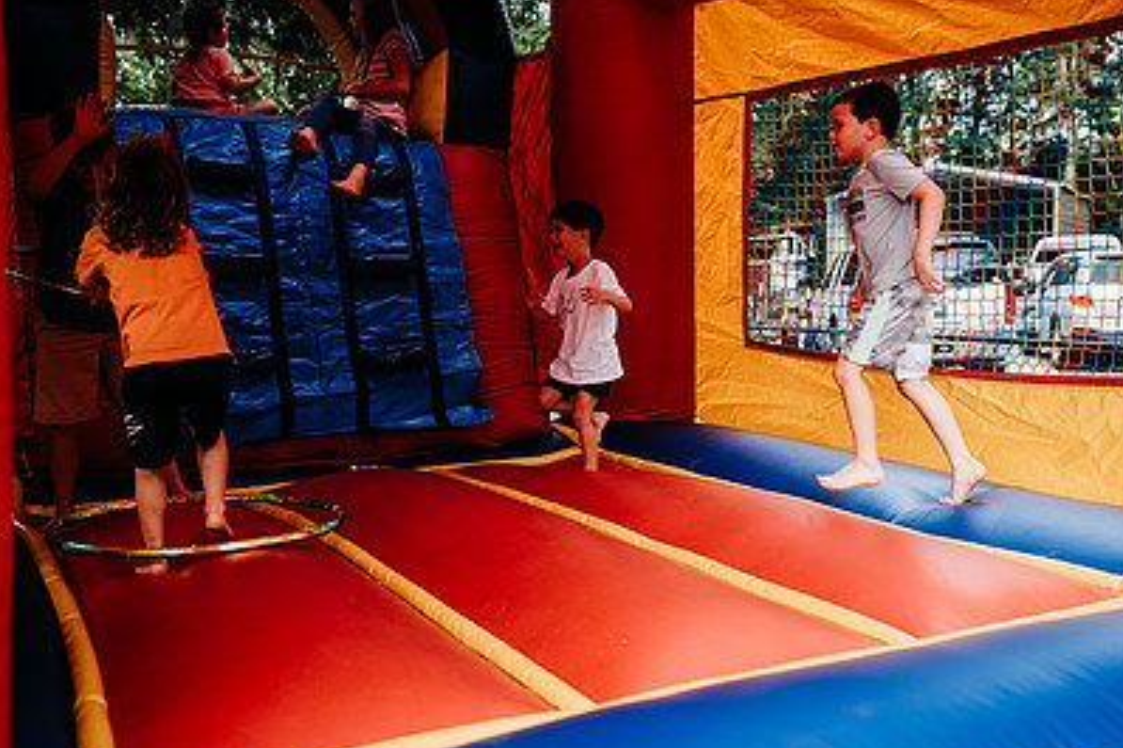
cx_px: 522
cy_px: 385
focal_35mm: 35
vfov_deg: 37.8
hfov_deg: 54.4
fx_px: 1091
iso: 250
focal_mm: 24
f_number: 2.5
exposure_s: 1/250
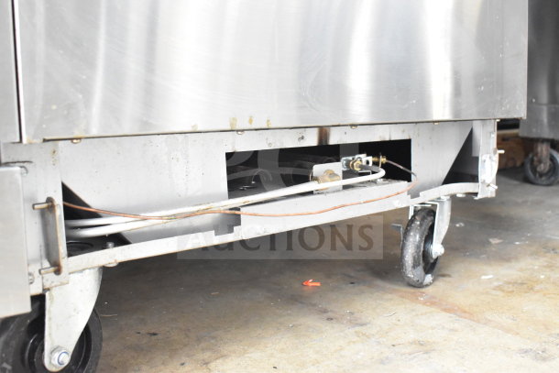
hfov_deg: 51.3
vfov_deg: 35.5
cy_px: 186
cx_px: 280
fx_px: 582
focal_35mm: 38
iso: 6400
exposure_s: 1/160
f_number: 6.3
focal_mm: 25
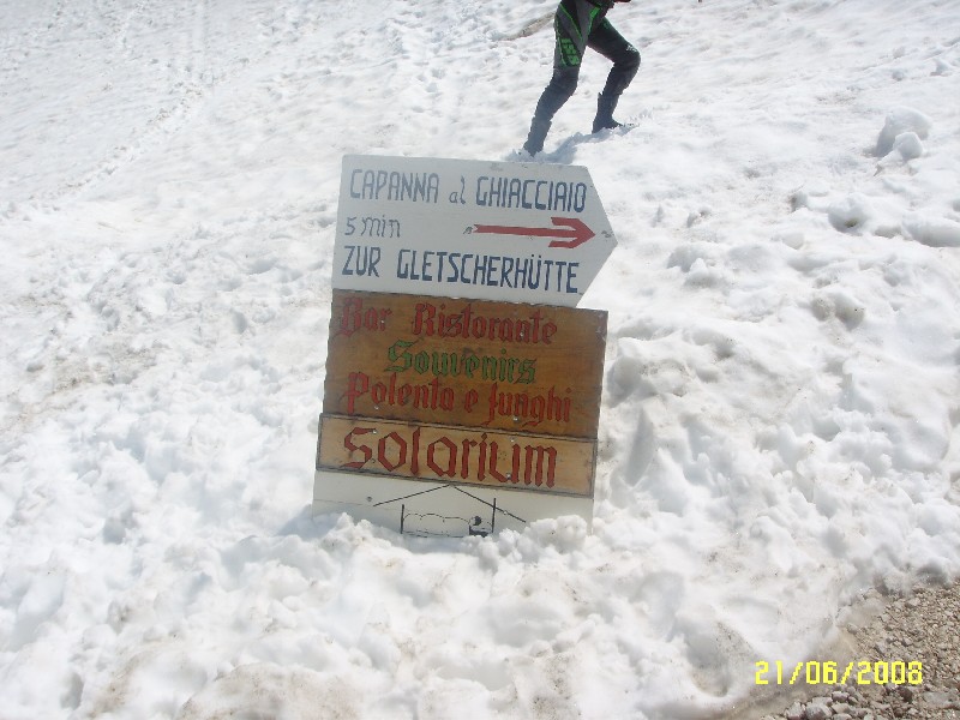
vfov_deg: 36.8
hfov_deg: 47.9
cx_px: 480
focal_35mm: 39
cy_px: 360
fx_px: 1082
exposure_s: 1/750
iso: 50
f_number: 6.3
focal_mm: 6.6
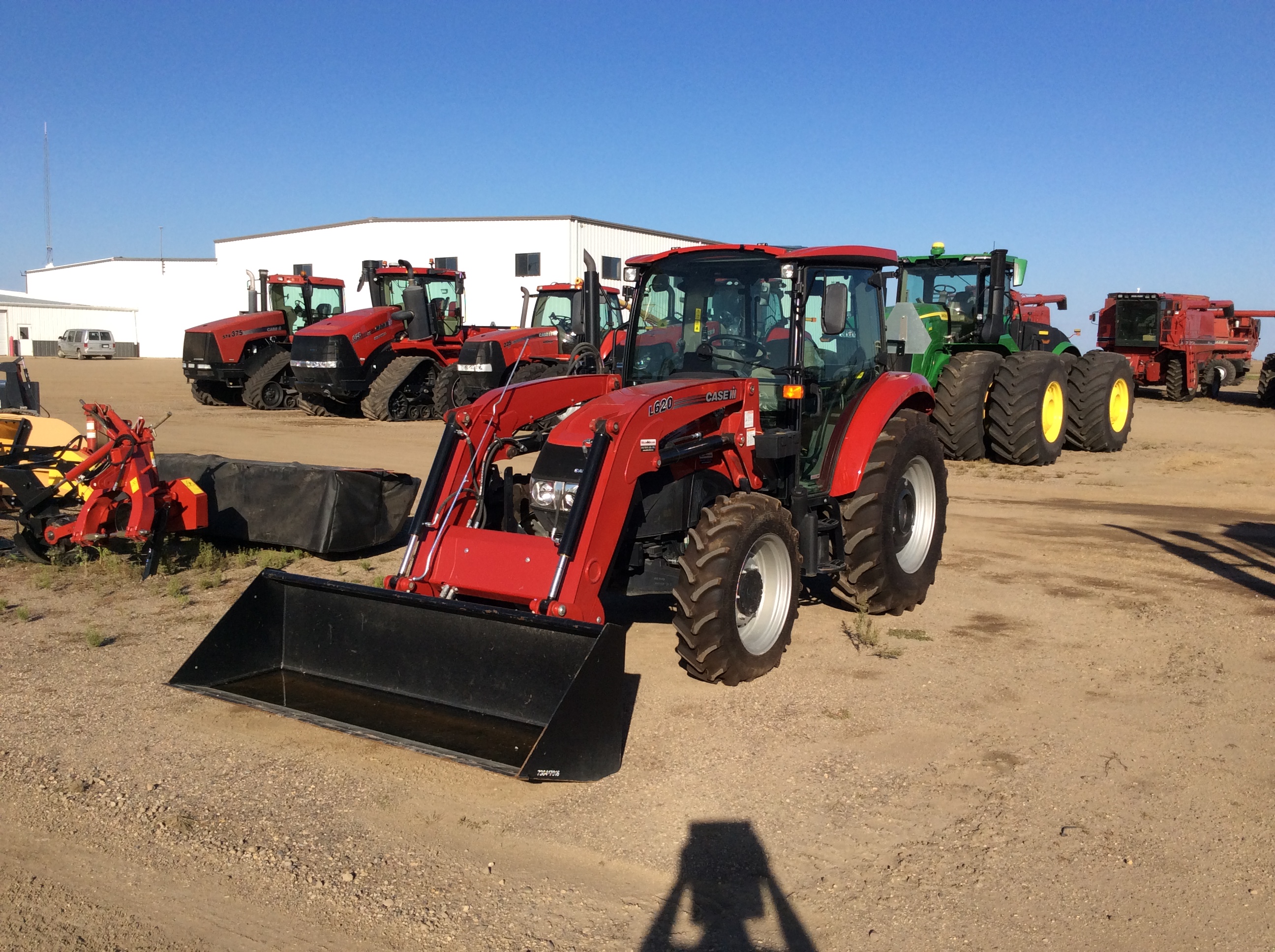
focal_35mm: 32
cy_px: 476
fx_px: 1177
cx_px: 638
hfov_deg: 56.9
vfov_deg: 44.1
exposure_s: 1/1590
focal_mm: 3.3
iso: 32
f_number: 2.4
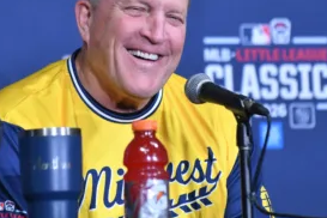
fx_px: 4496
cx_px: 134
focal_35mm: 495
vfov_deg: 2.8
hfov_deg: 4.2
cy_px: 81
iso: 1600
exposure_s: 1/320
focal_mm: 200
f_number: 3.5
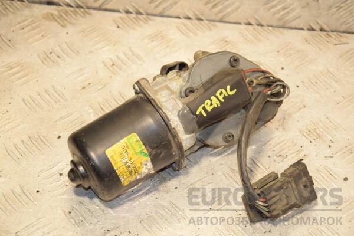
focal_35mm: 105
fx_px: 1032
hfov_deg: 19.5
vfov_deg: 13.0
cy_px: 118
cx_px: 177
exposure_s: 1/200
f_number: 6.3
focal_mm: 70
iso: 800
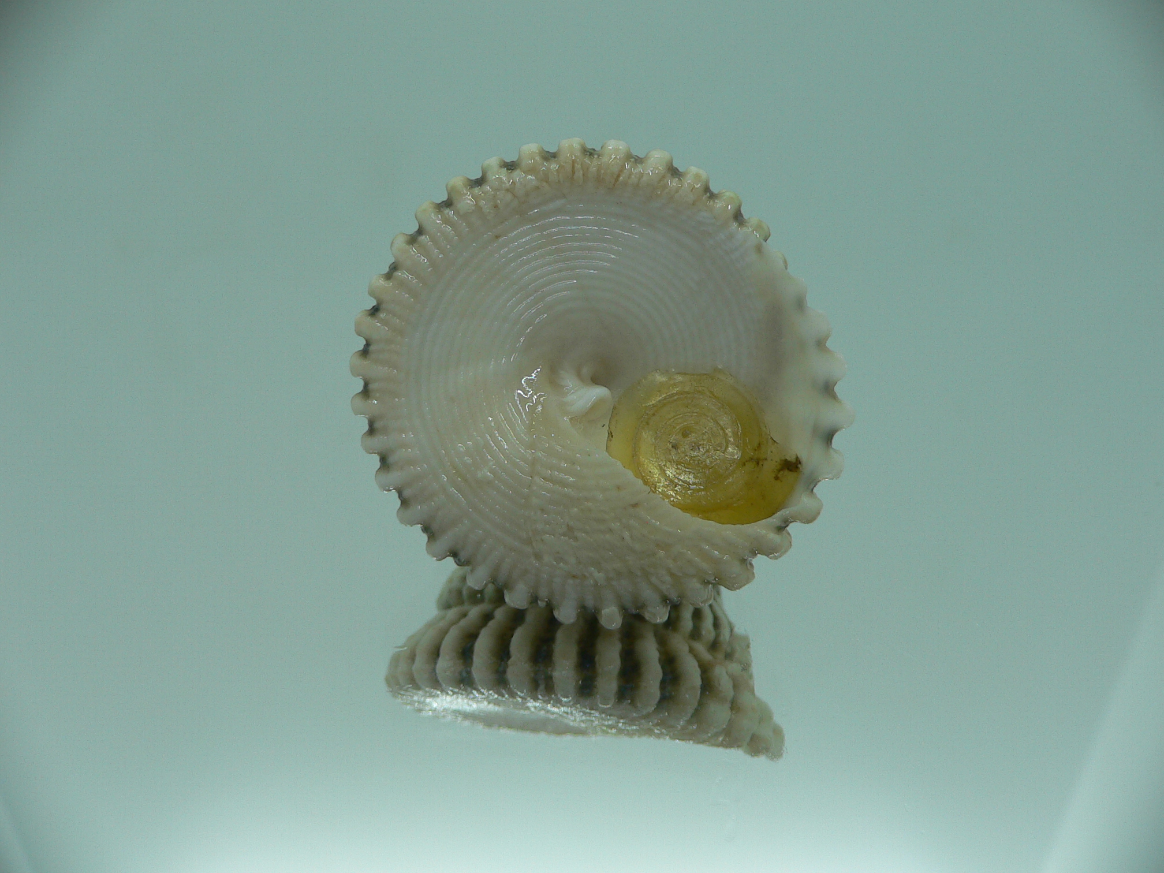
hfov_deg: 52.6
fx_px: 1177
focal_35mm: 35
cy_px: 436
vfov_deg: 40.7
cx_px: 582
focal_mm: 4.6
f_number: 2.8
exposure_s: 1/80
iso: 80
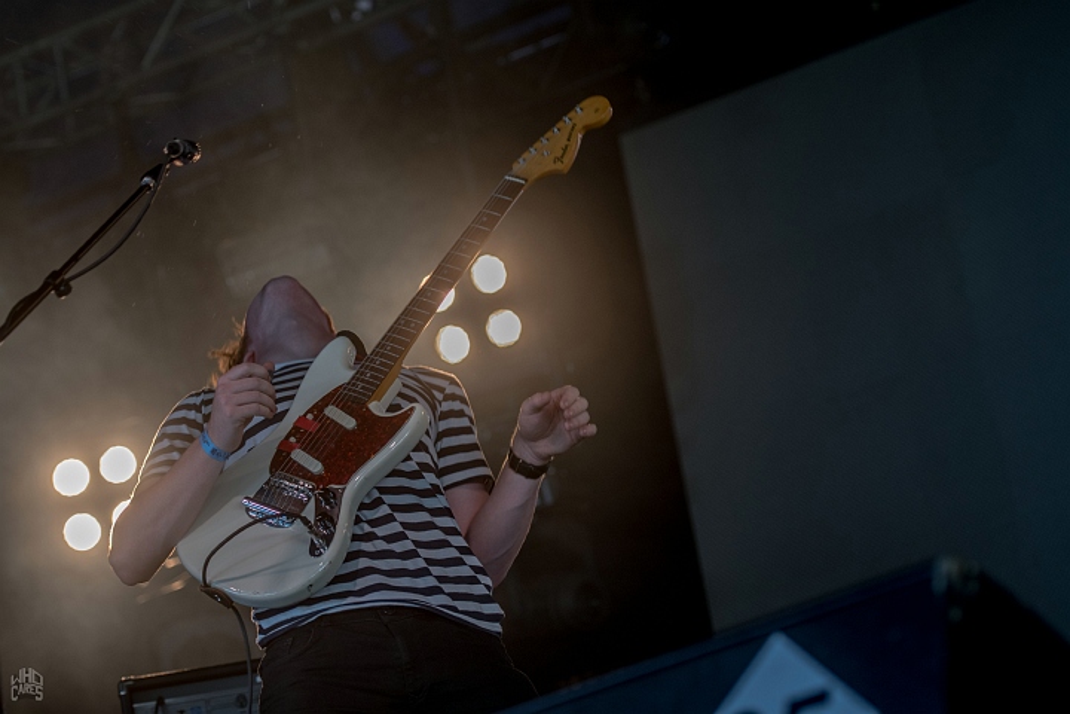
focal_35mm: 128
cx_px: 535
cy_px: 357
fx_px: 3789
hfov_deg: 16.1
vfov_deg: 10.8
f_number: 2.8
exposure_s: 1/80
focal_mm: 85
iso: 200
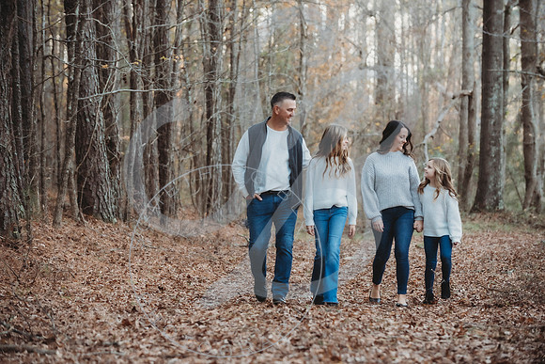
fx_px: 2044
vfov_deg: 10.2
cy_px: 182
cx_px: 272
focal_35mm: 135
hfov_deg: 15.2
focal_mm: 135
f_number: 2.8
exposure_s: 1/250
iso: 800
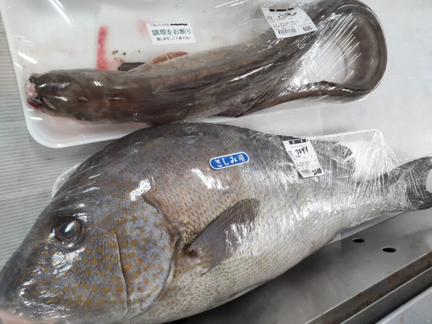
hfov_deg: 71.6
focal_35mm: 24
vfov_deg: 56.8
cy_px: 162
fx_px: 300
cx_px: 216
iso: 161
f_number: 2
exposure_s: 1/50
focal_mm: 3.43
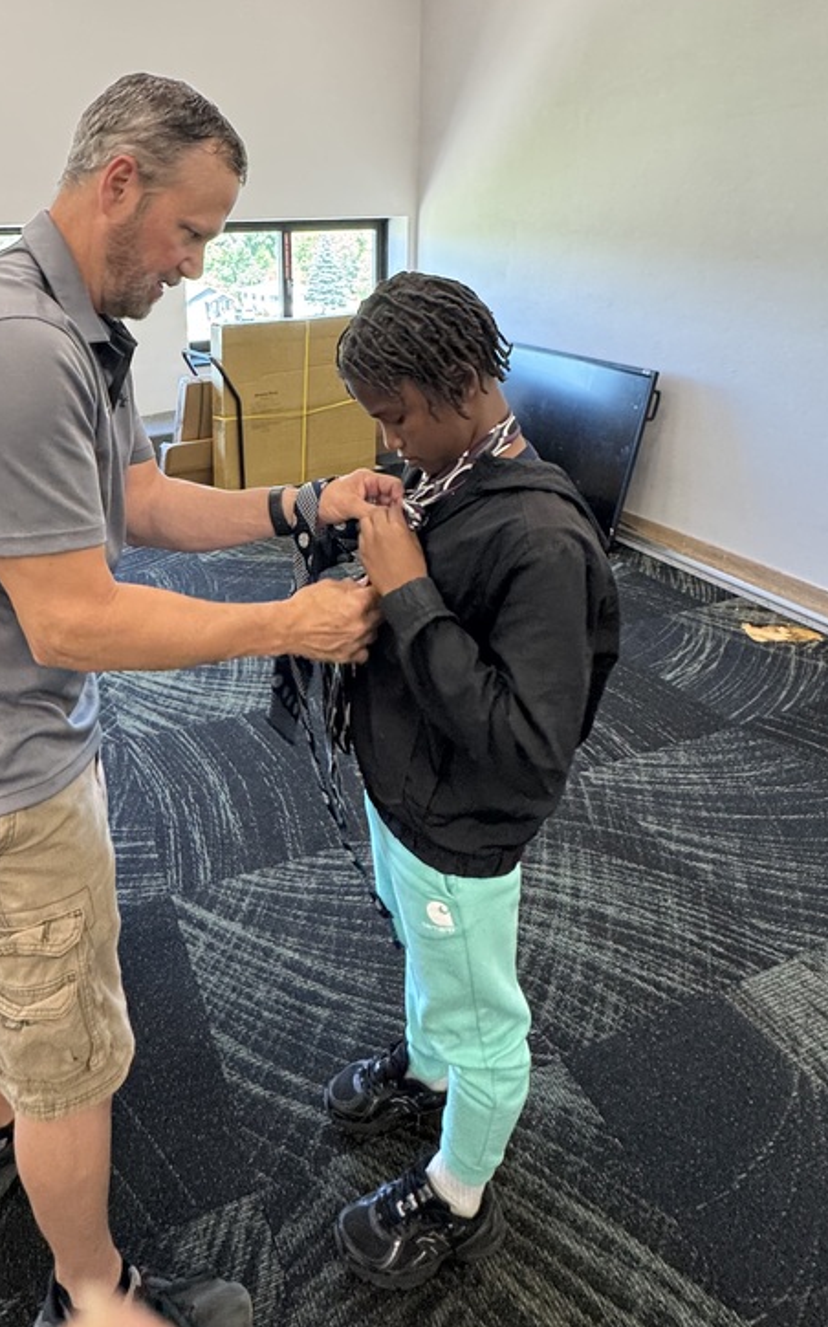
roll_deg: +2.4
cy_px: 420
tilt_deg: -13.4
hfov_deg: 55.0
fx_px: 759
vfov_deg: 79.0
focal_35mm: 21
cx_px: 225
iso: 320
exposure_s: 1/120
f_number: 2.2
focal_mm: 2.22
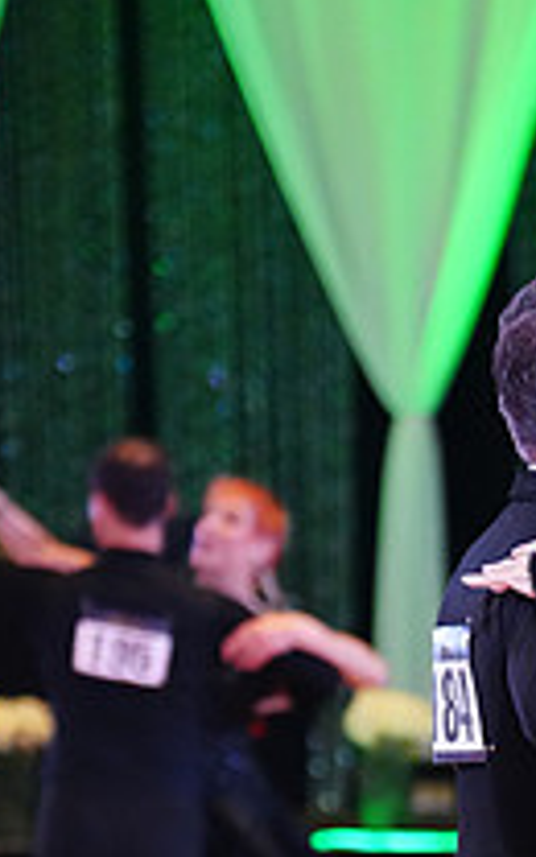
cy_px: 1112
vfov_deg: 7.2
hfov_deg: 4.5
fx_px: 6778
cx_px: 740
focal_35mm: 290
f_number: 2.8
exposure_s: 1/400
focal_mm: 102
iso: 5000
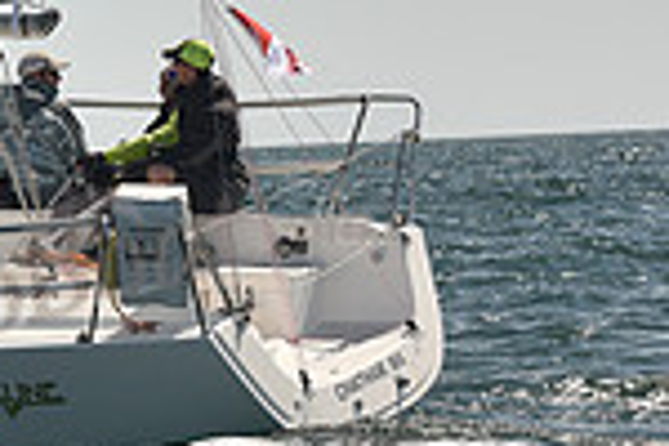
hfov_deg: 7.4
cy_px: 114
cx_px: -486
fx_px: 5017
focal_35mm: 270
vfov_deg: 5.1
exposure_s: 1/640
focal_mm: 70
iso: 250
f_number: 6.3
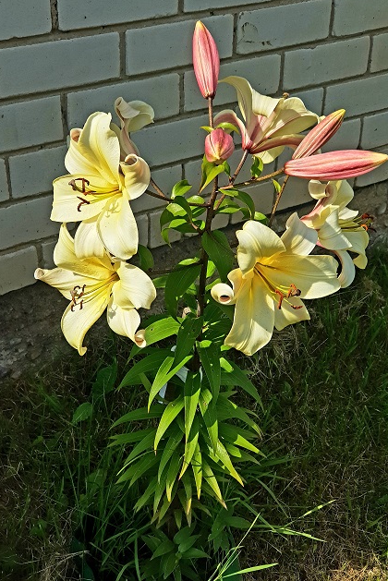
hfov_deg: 24.6
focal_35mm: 55
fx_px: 888
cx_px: 211
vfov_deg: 36.2
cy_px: 287
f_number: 2.4
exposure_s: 1/1260
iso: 25
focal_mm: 6
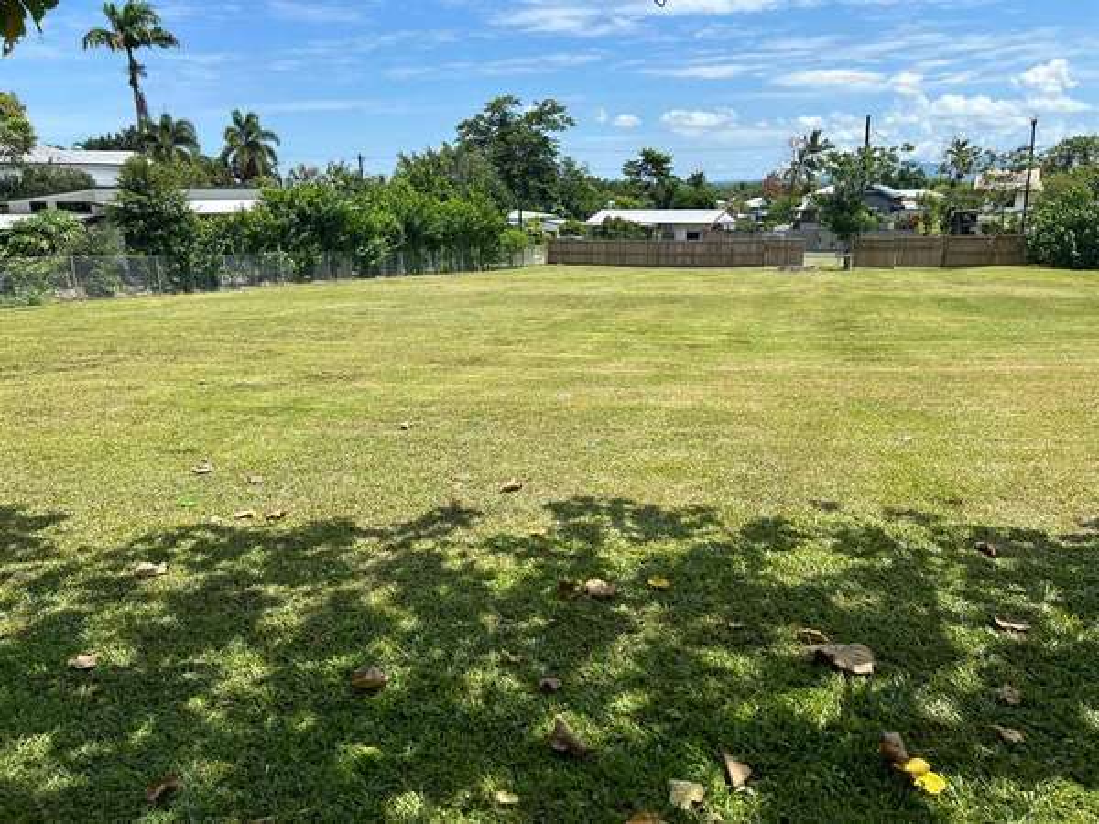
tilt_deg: -15.1
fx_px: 825
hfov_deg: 67.3
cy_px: 412
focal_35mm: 26
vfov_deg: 53.1
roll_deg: +0.5
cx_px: 550
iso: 50
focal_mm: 5.7
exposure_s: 1/3460
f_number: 1.5
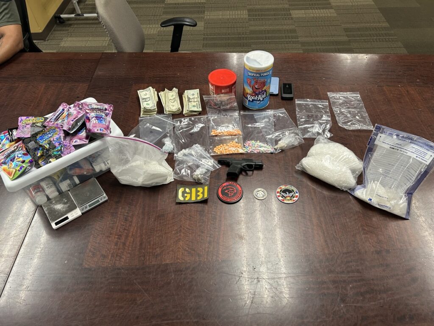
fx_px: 326
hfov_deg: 67.3
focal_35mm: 26
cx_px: 217
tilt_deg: -49.0
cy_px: 163
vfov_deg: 53.1
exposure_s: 1/60
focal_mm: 5.7
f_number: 1.5
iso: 125
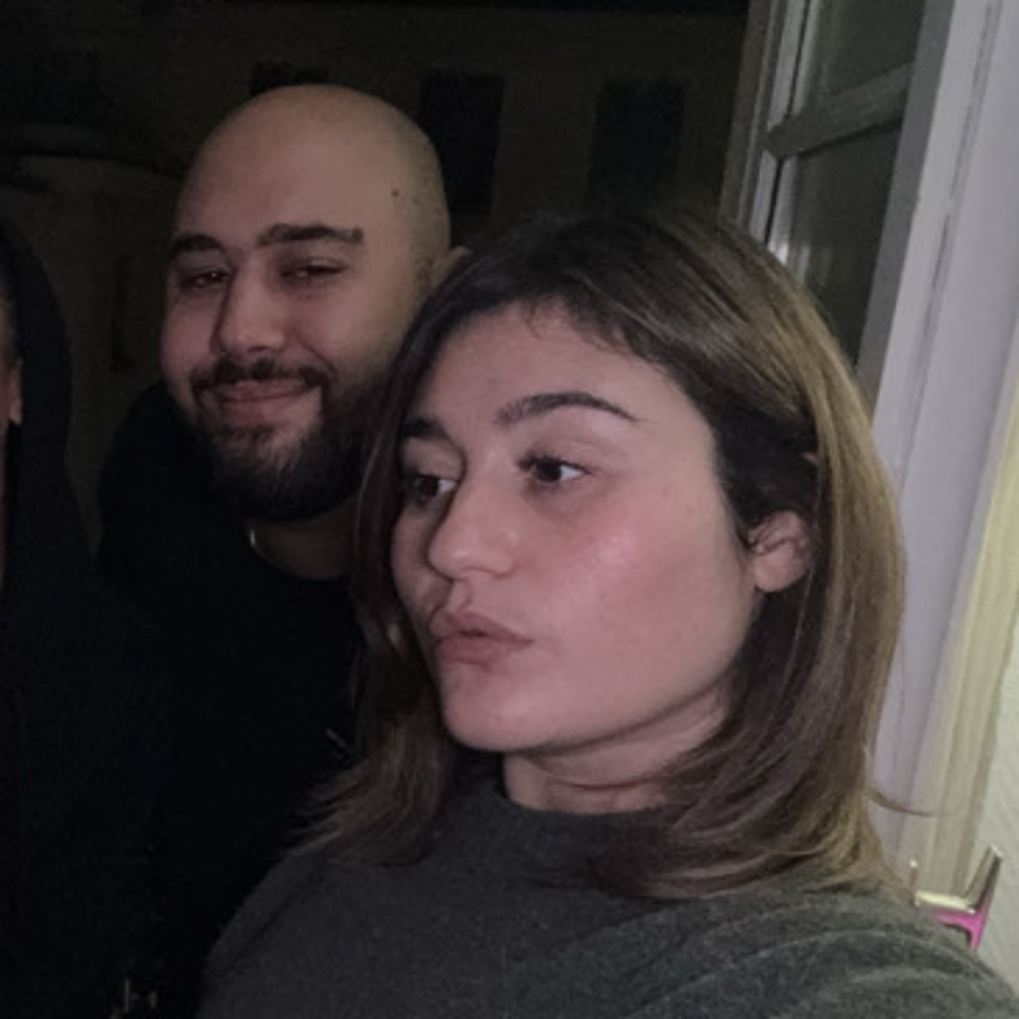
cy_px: 613
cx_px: 229
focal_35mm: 39
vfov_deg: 42.6
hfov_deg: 41.3
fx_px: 1299
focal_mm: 2.69
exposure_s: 1/18
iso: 400
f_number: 1.9
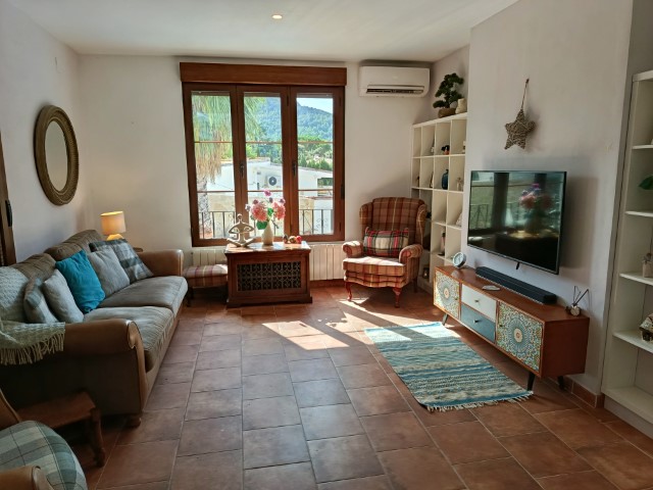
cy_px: 245
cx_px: 326
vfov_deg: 56.8
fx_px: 453
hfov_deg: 71.6
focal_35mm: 24
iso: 109
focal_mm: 5.24
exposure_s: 1/100
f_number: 1.7
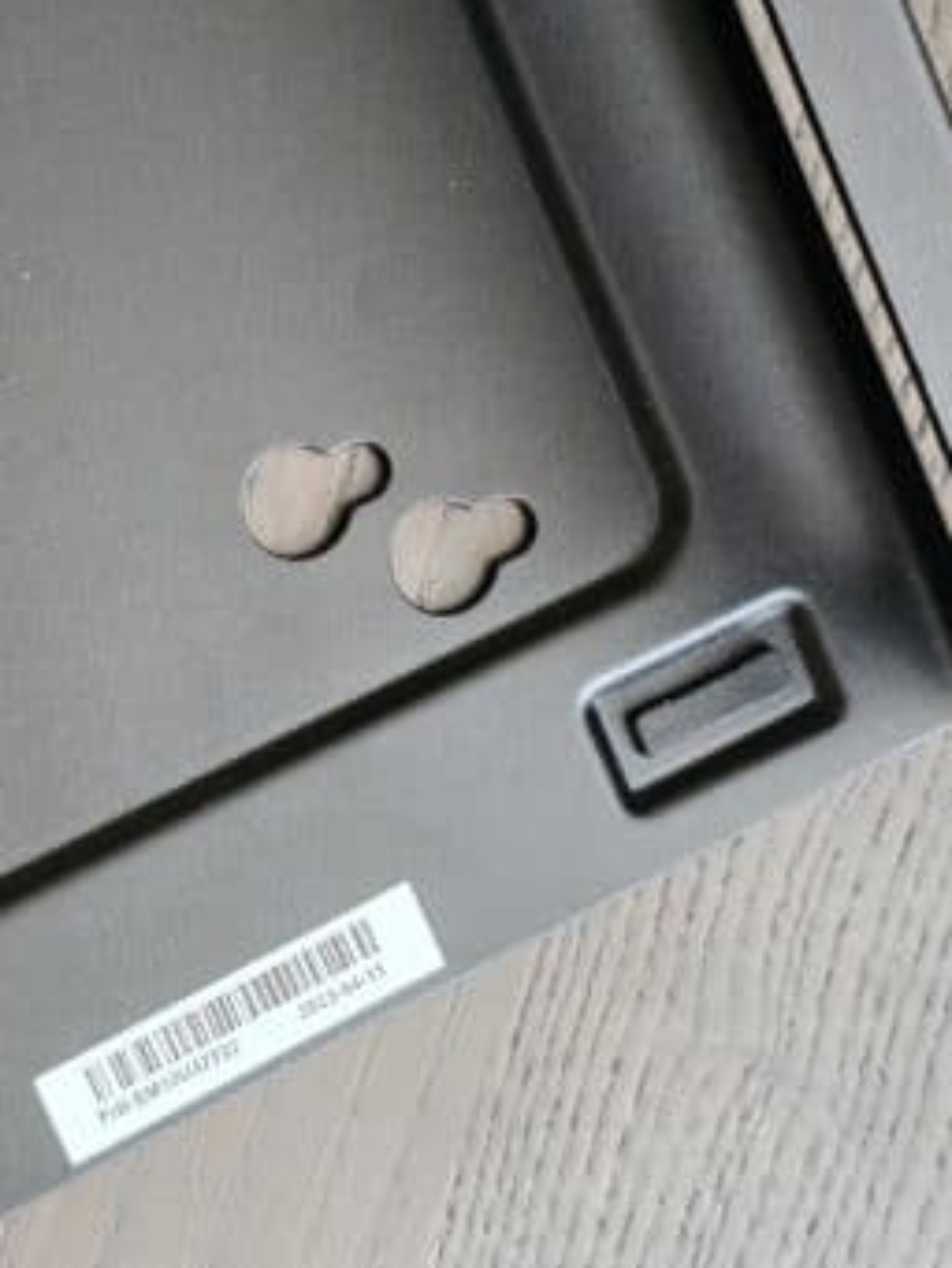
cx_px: -30
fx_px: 2529
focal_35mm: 69
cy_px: 402
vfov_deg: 27.9
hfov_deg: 20.5
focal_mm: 6.3
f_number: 1.7
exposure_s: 1/100
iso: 1600
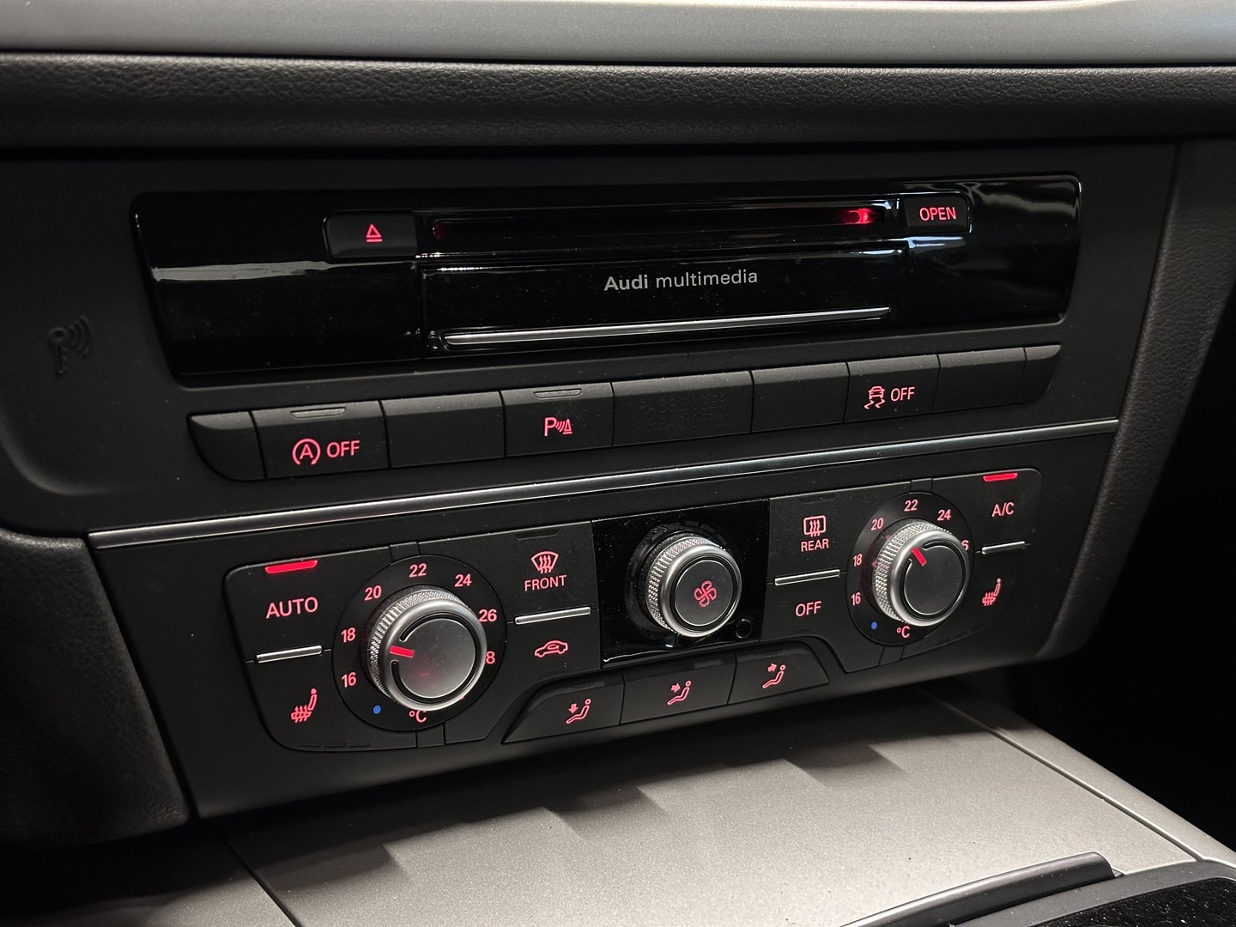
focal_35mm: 48
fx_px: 1714
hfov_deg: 39.7
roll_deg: -2.0
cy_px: 464
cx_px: 618
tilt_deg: -15.0
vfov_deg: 30.3
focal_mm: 6.86
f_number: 1.78
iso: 250
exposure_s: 1/33
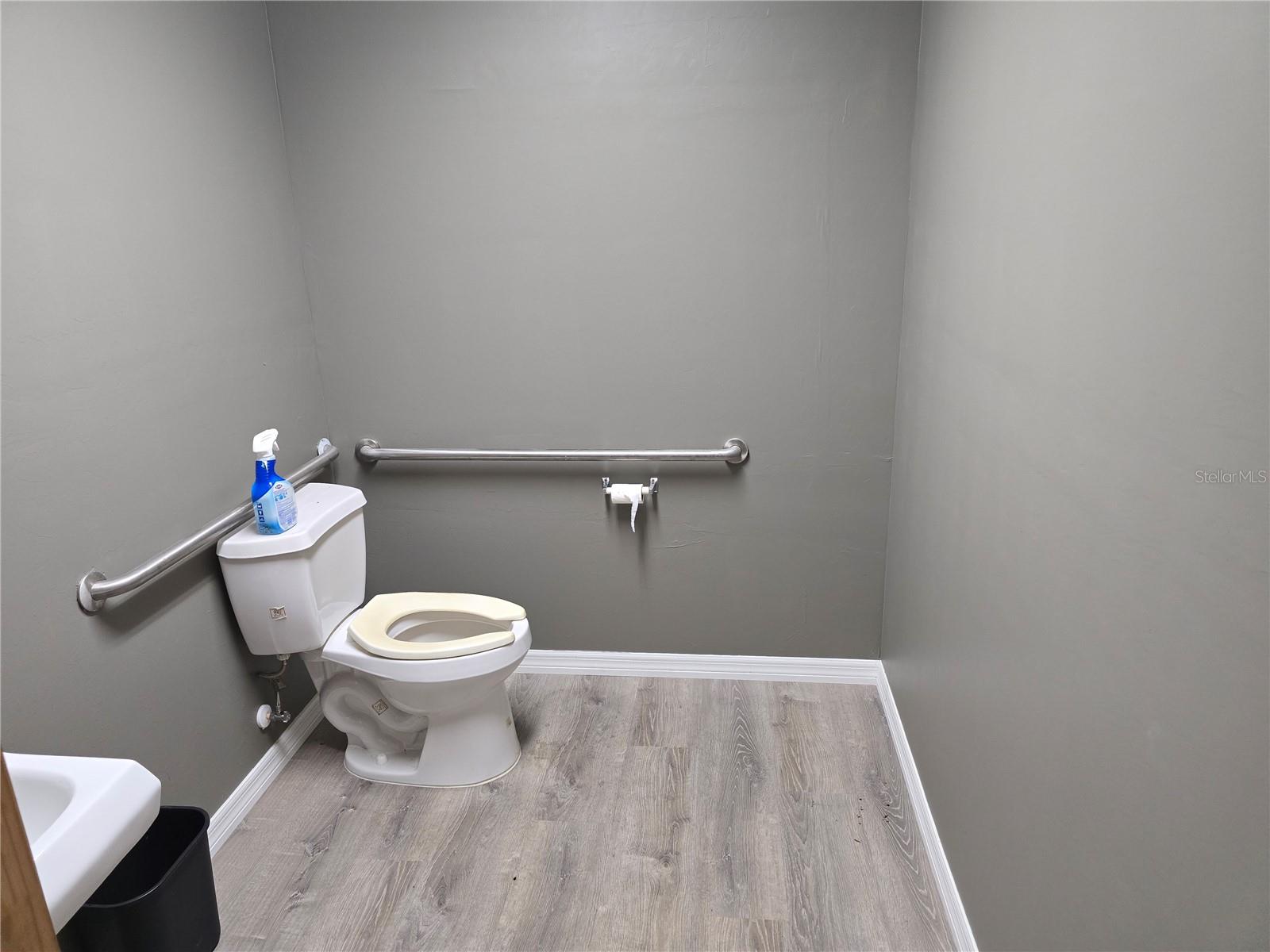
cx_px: 635
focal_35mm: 23
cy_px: 476
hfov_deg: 73.9
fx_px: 844
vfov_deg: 58.9
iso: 500
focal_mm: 6.3
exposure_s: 1/120
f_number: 1.7
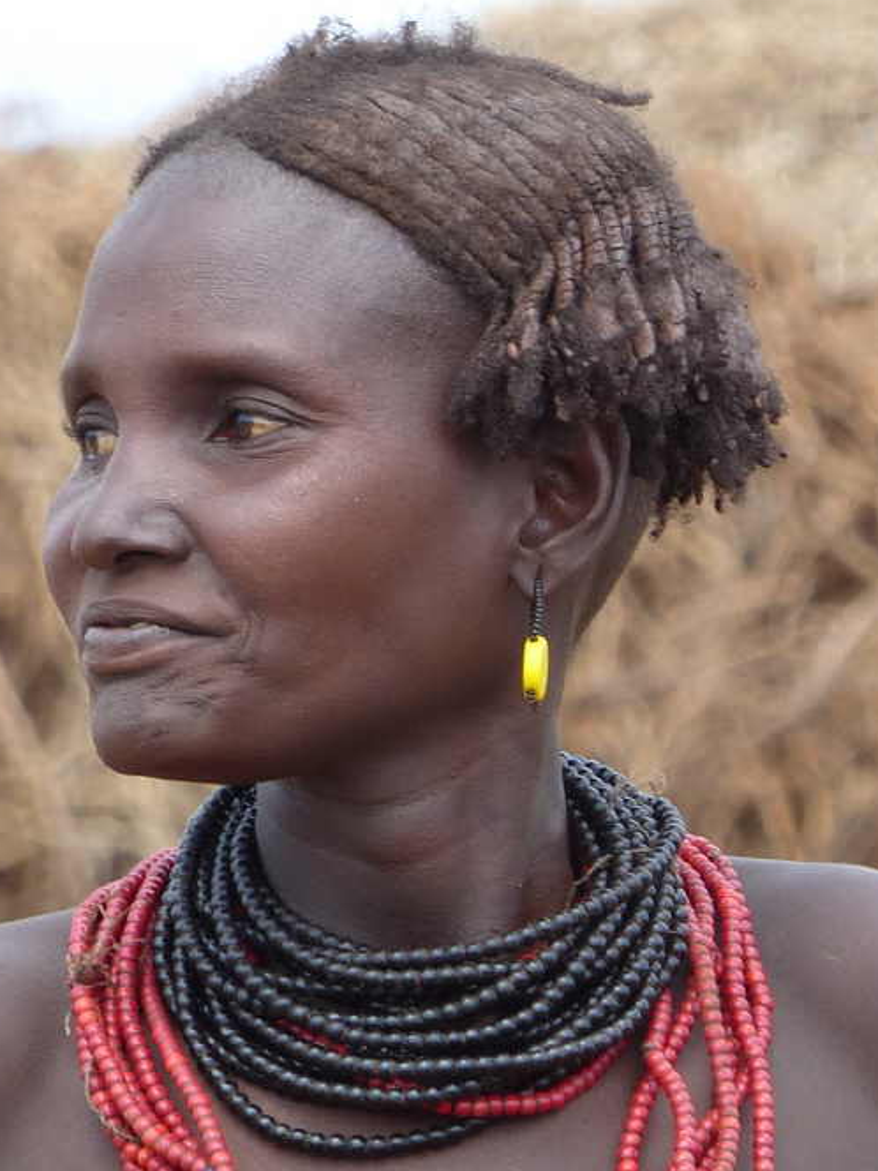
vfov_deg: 4.5
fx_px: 14779
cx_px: 323
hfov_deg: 3.4
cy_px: 684
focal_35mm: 437
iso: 100
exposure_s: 1/320
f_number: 4
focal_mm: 52.3
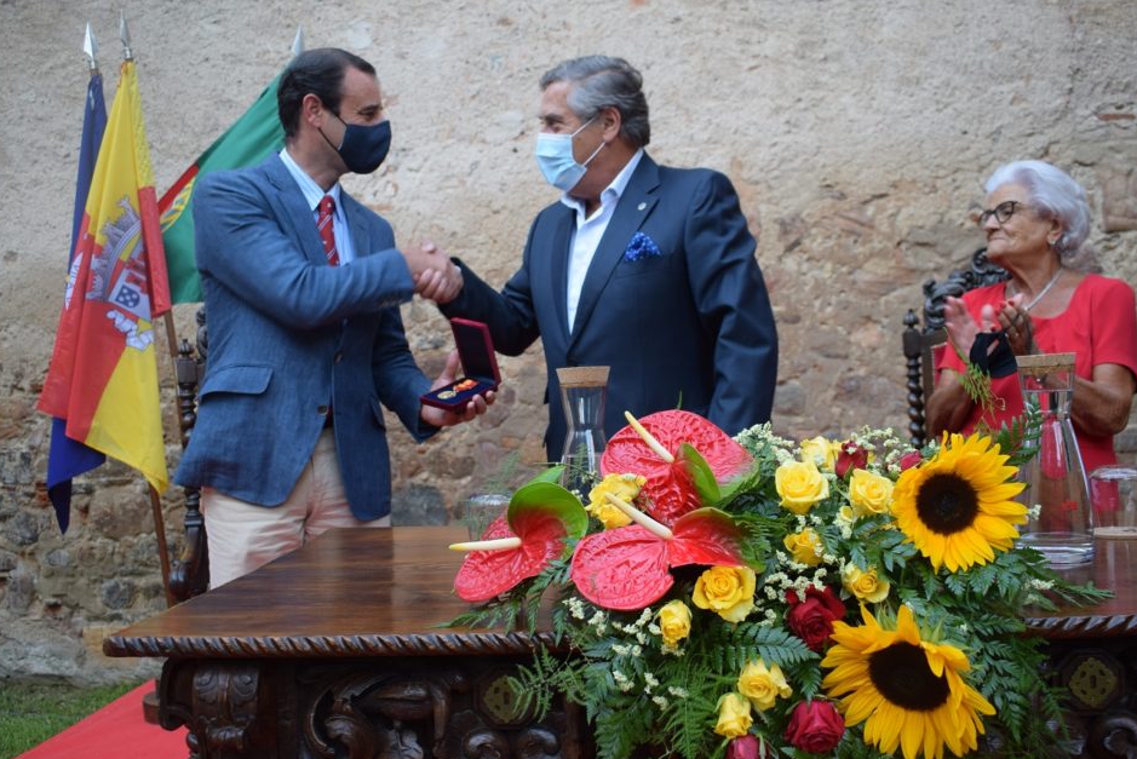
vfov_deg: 36.9
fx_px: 1137
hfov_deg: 53.1
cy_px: 373
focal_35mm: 36
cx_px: 547
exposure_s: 1/60
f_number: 4
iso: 400
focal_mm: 22
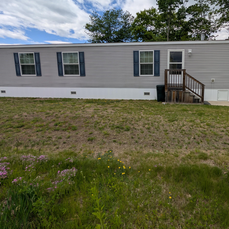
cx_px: 158
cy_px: 98
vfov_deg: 83.4
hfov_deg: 80.3
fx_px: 127
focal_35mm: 17
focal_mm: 2.02
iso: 51
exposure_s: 1/4082
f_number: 1.7
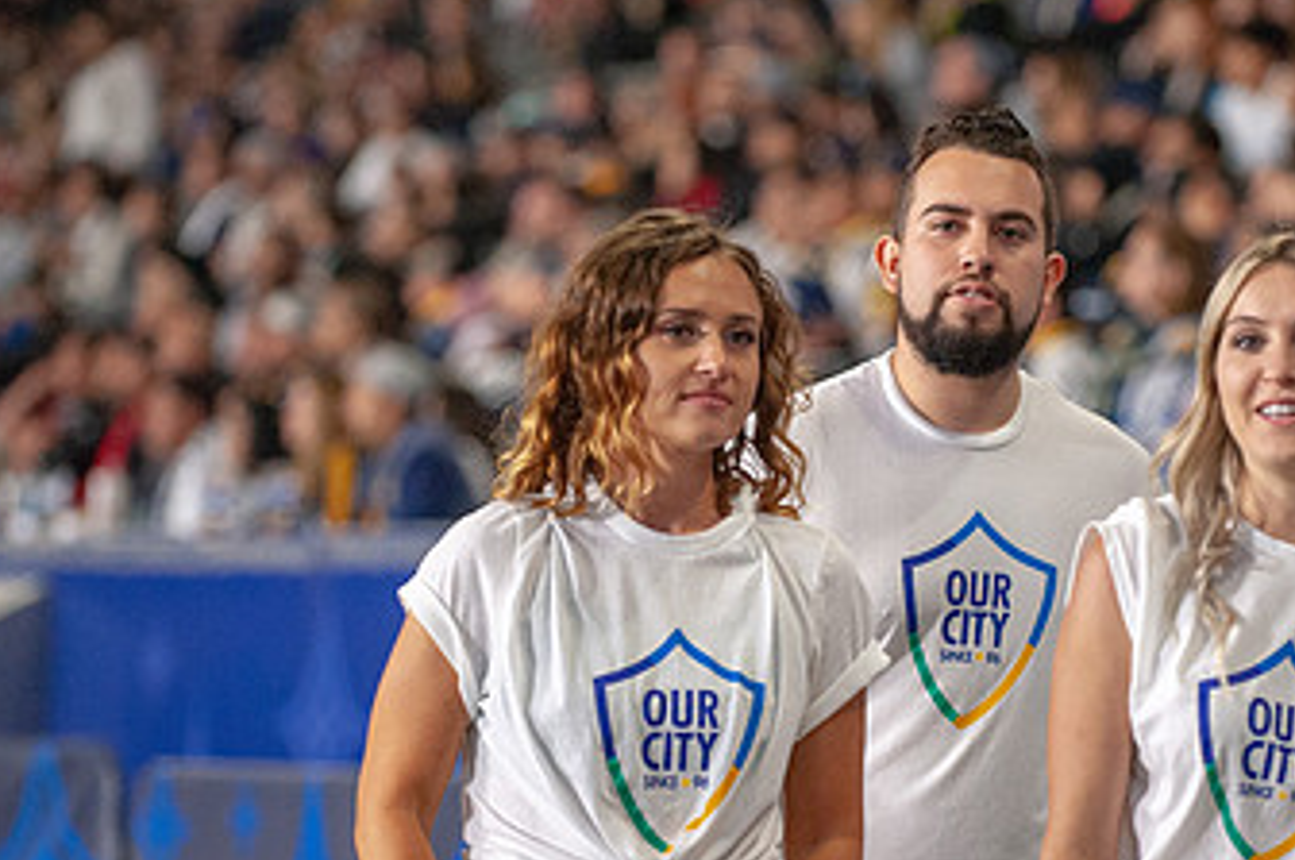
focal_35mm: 242
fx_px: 8693
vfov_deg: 5.7
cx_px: 848
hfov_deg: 8.5
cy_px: 625
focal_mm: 140
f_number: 2.8
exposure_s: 1/1000
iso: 3200
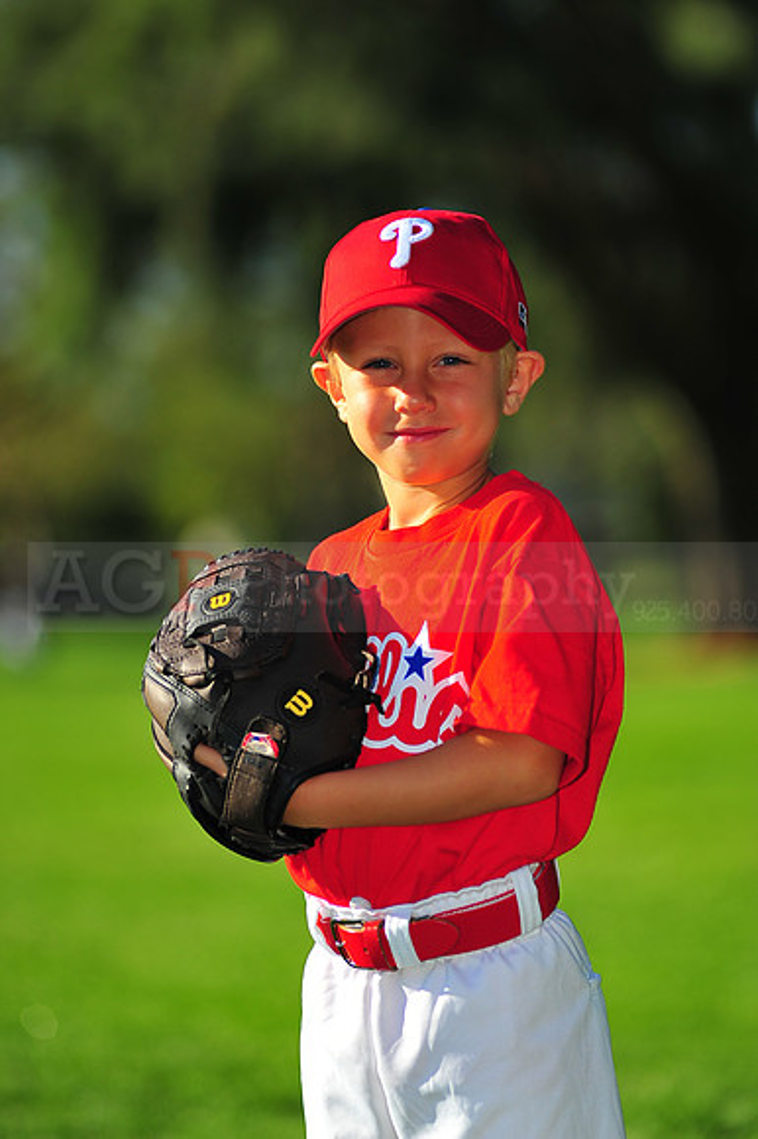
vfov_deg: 11.4
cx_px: 379
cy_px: 570
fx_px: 5691
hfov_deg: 7.6
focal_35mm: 180
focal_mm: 180
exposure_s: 1/2000
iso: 200
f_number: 4
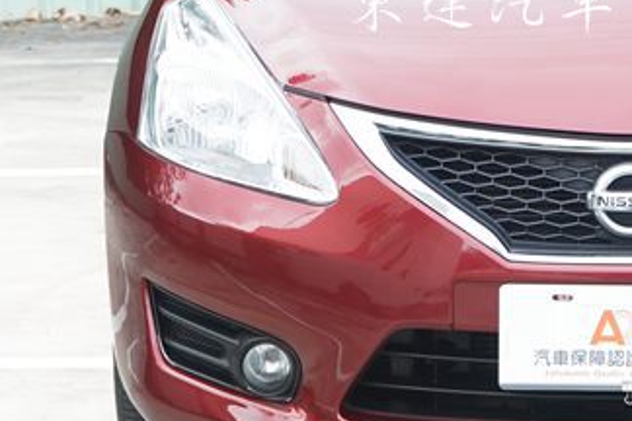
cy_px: 3
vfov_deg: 7.1
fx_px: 3388
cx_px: 640
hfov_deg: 10.6
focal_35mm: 193
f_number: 5.6
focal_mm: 61
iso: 200
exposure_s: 1/80
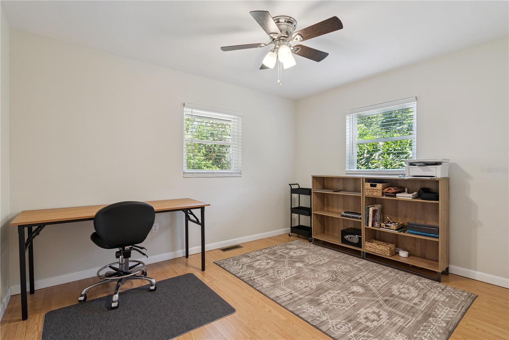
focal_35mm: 18
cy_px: 170
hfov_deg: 90.0
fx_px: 255
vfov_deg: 67.4
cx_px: 254
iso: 320
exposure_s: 1/15
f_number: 9
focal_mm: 18
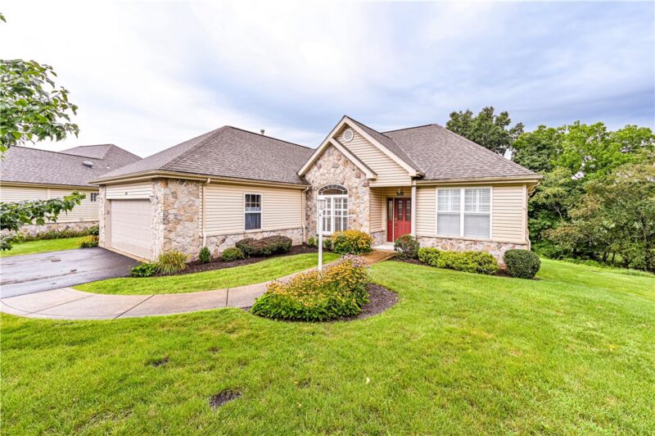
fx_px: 255
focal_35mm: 14
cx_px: 328
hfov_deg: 104.3
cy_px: 218
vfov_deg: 81.1
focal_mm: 14
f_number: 8
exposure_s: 1/50
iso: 100
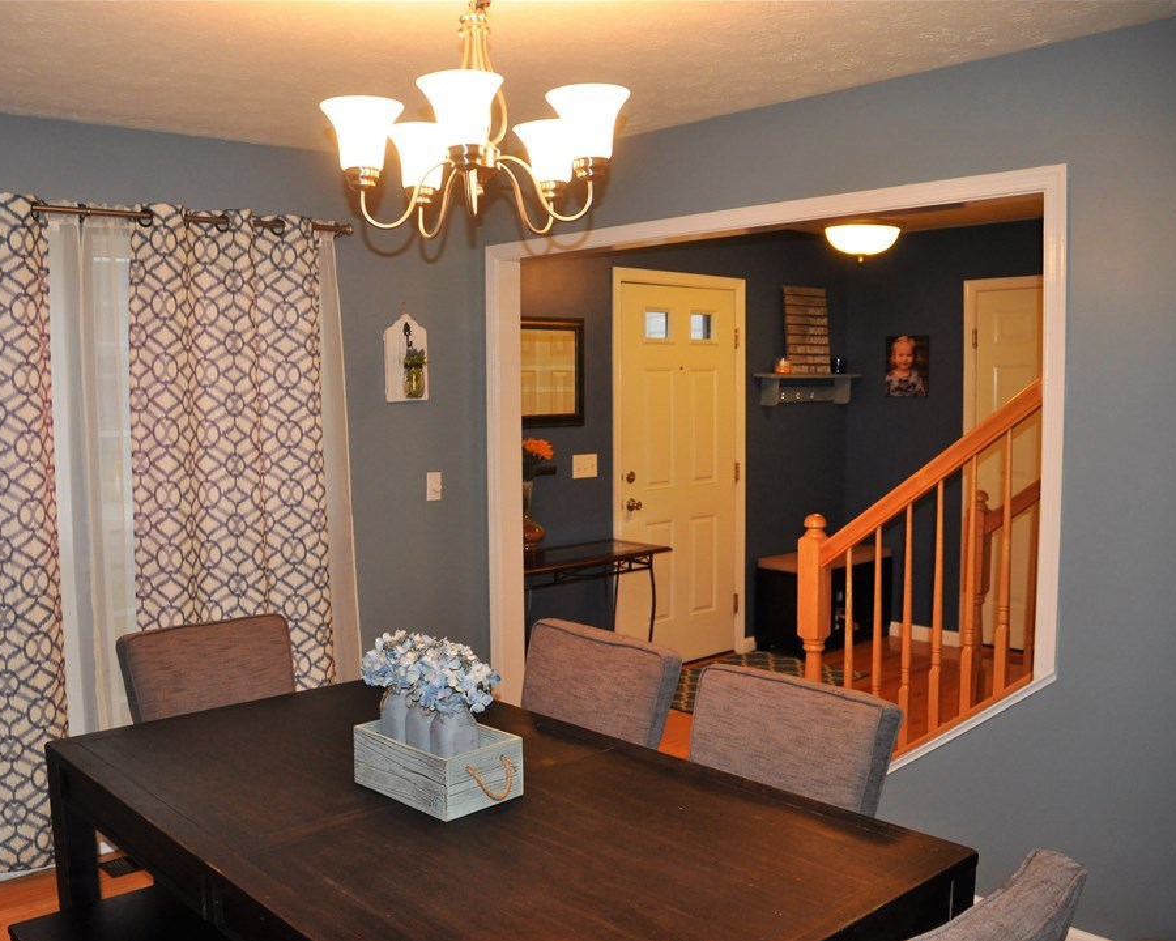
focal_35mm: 34
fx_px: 1183
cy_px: 470
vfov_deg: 43.4
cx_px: 490
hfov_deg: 52.6
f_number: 3.5
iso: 800
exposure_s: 1/80
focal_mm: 20
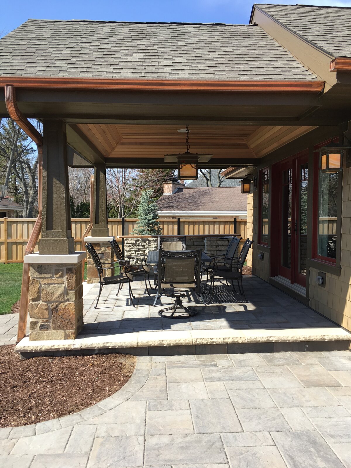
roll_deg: +0.5
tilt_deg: -5.1
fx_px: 392
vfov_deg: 61.7
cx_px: 176
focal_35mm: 29
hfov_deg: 48.2
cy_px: 234
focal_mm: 4.15
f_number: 2.2
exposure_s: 1/574
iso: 25
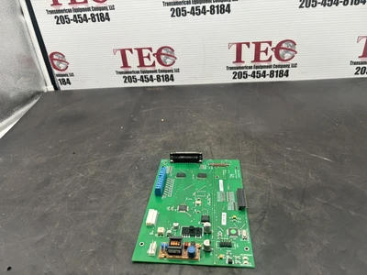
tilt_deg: -29.7
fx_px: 276
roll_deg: +4.9
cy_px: 138
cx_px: 184
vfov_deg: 53.1
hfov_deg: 67.3
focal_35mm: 26
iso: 100
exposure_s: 1/121
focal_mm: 5.96
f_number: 1.6
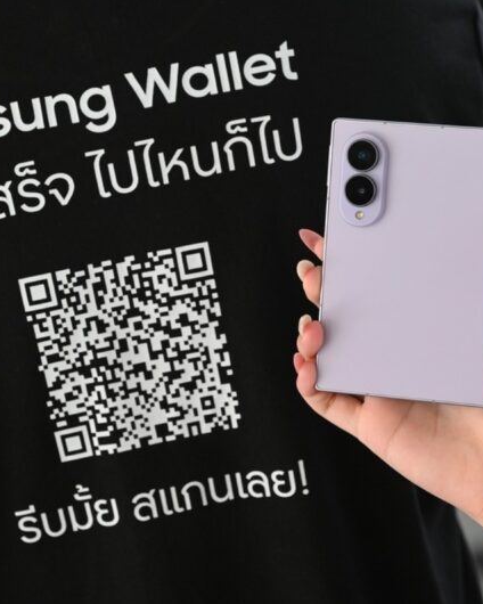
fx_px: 2251
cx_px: 190
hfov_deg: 12.2
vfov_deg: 15.3
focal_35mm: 126
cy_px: 301
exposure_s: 1/100
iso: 800
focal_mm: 89
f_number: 5.6
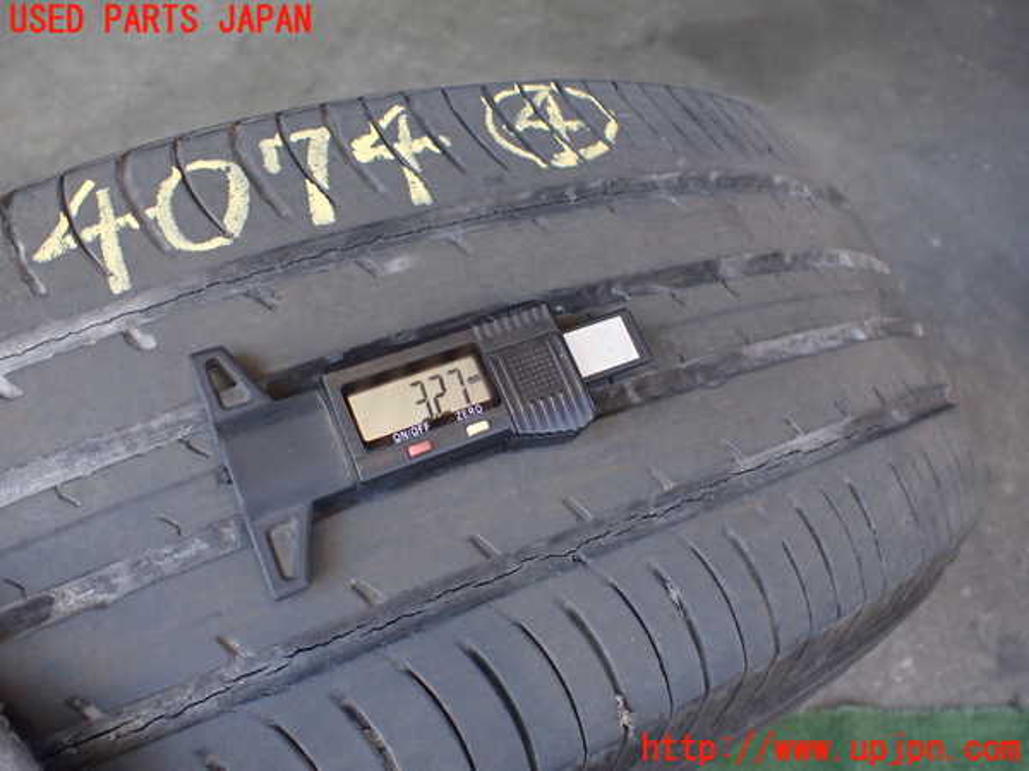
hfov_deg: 60.0
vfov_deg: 46.8
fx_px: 892
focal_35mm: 30
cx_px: 514
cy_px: 386
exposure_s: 1/125
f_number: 2.3
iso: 400
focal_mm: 5.4
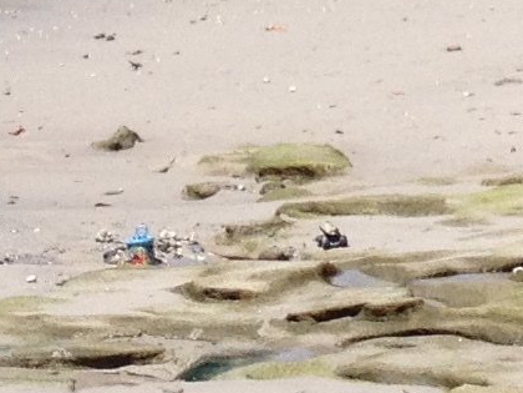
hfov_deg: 7.3
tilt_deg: -3.2
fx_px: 4110
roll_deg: +0.1
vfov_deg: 5.3
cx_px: 423
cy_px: -626
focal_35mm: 272
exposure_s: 1/1972
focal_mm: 4.28
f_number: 2.4
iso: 50
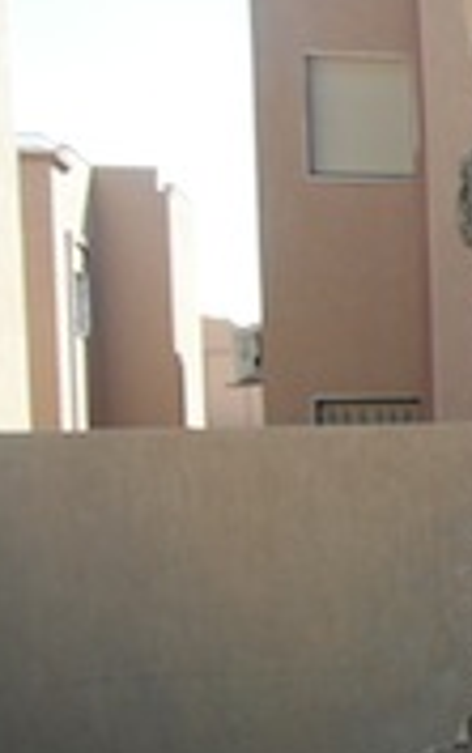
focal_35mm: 66
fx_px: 1355
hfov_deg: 16.4
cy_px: 491
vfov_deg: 30.8
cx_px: 863
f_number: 4.6
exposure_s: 1/180
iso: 80
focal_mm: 4
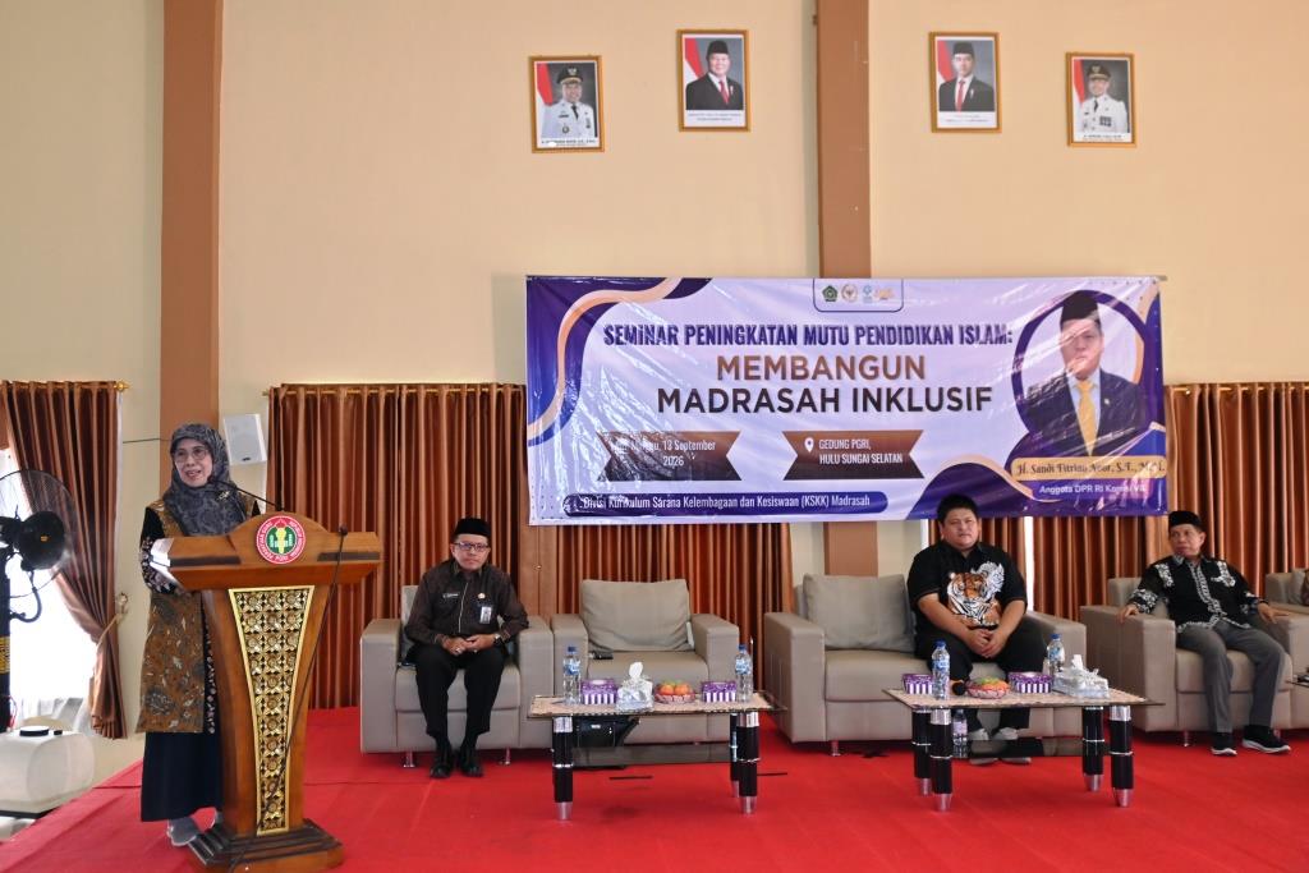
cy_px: 436
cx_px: 654
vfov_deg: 39.2
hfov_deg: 56.1
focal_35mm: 34
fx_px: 1227
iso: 400
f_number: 4
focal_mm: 22.5
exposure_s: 1/80
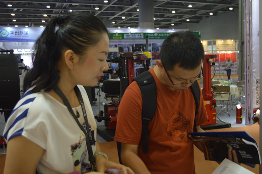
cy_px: 90
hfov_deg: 49.6
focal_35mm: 39
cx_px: 141
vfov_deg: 34.1
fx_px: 283
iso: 400
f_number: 3.8
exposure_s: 1/25
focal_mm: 24
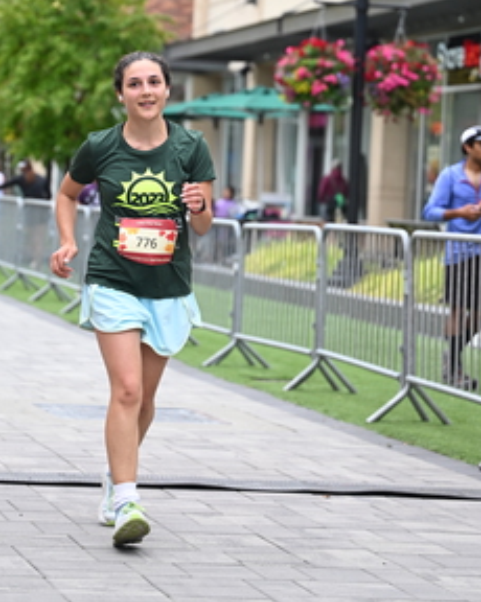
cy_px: 161
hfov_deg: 11.0
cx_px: 202
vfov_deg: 13.7
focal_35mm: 140
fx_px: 2494
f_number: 2.8
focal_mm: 78
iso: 640
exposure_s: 1/2000
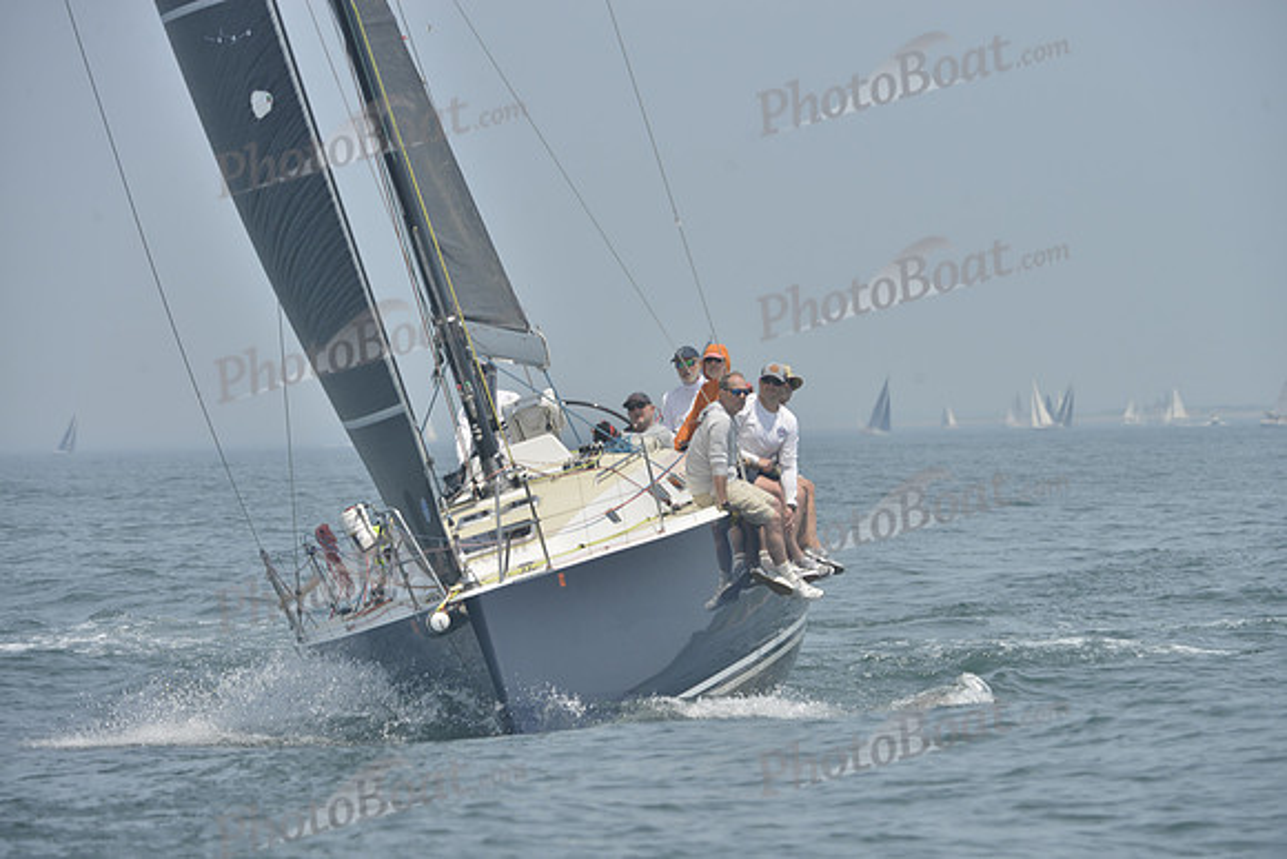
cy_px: 430
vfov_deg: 5.5
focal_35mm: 250
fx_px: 8939
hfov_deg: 8.2
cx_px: 644
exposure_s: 1/1000
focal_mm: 250
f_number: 8
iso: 280
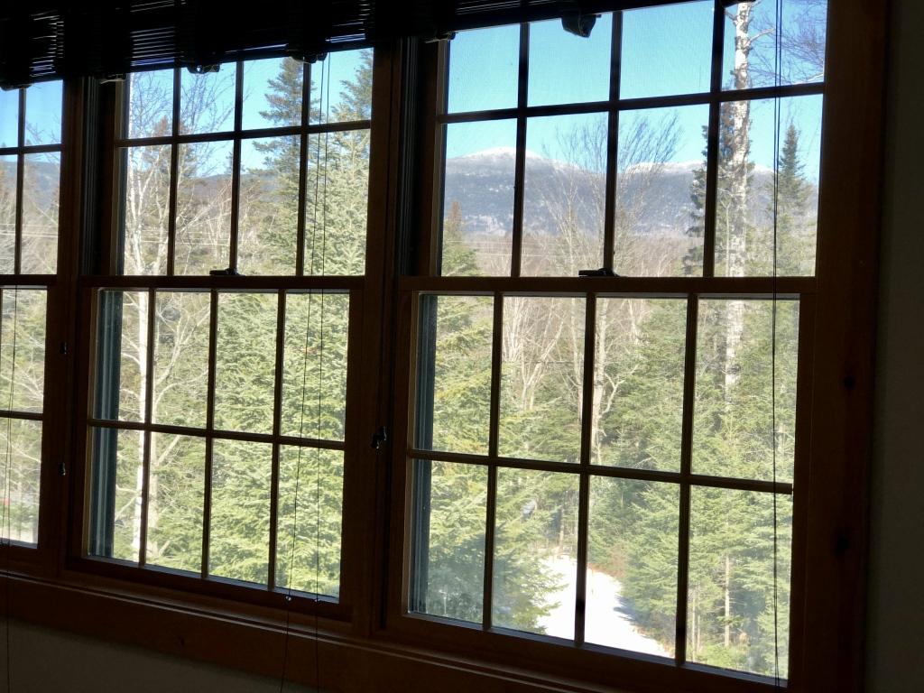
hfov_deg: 33.8
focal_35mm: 57
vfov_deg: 25.7
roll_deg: -2.4
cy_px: 346
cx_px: 462
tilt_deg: -0.9
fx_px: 1521
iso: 20
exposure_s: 1/120
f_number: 2.8
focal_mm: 6.6
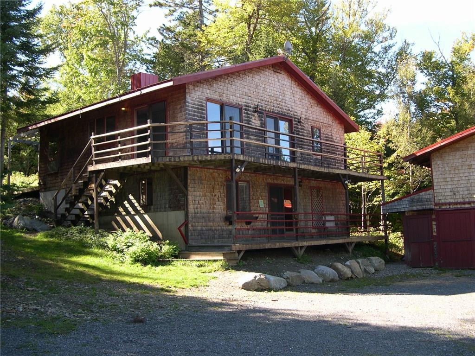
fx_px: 521
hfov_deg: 49.0
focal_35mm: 38
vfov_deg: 37.7
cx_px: 238
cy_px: 178
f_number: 2.8
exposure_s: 1/182
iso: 100
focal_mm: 8
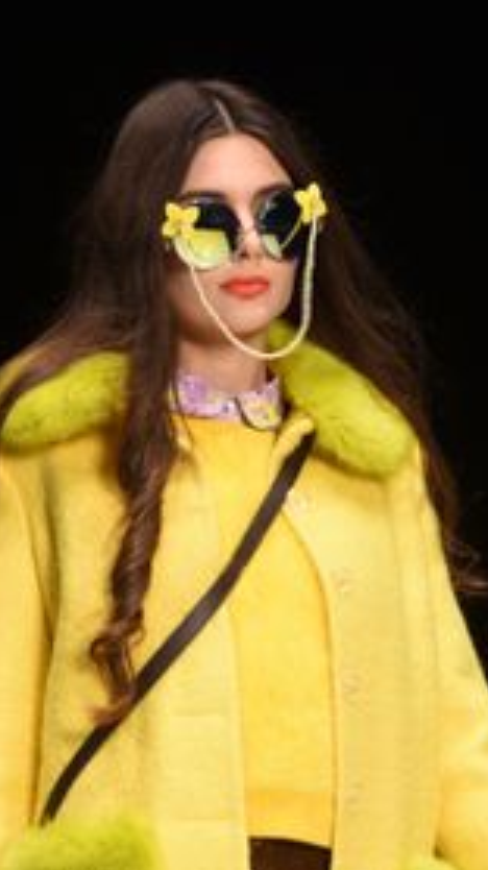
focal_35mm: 299
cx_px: 255
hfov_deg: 4.1
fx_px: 6891
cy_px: 620
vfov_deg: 7.2
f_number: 5
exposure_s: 1/100
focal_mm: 170
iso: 400
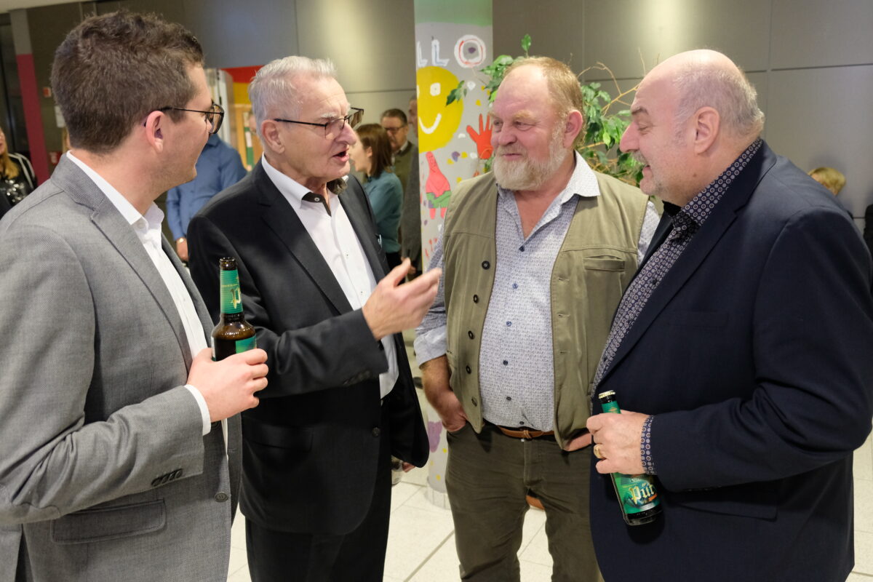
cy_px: 291
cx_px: 436
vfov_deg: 41.1
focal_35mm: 32
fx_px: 776
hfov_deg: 58.7
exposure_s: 1/60
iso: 2000
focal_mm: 21.4
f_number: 3.2
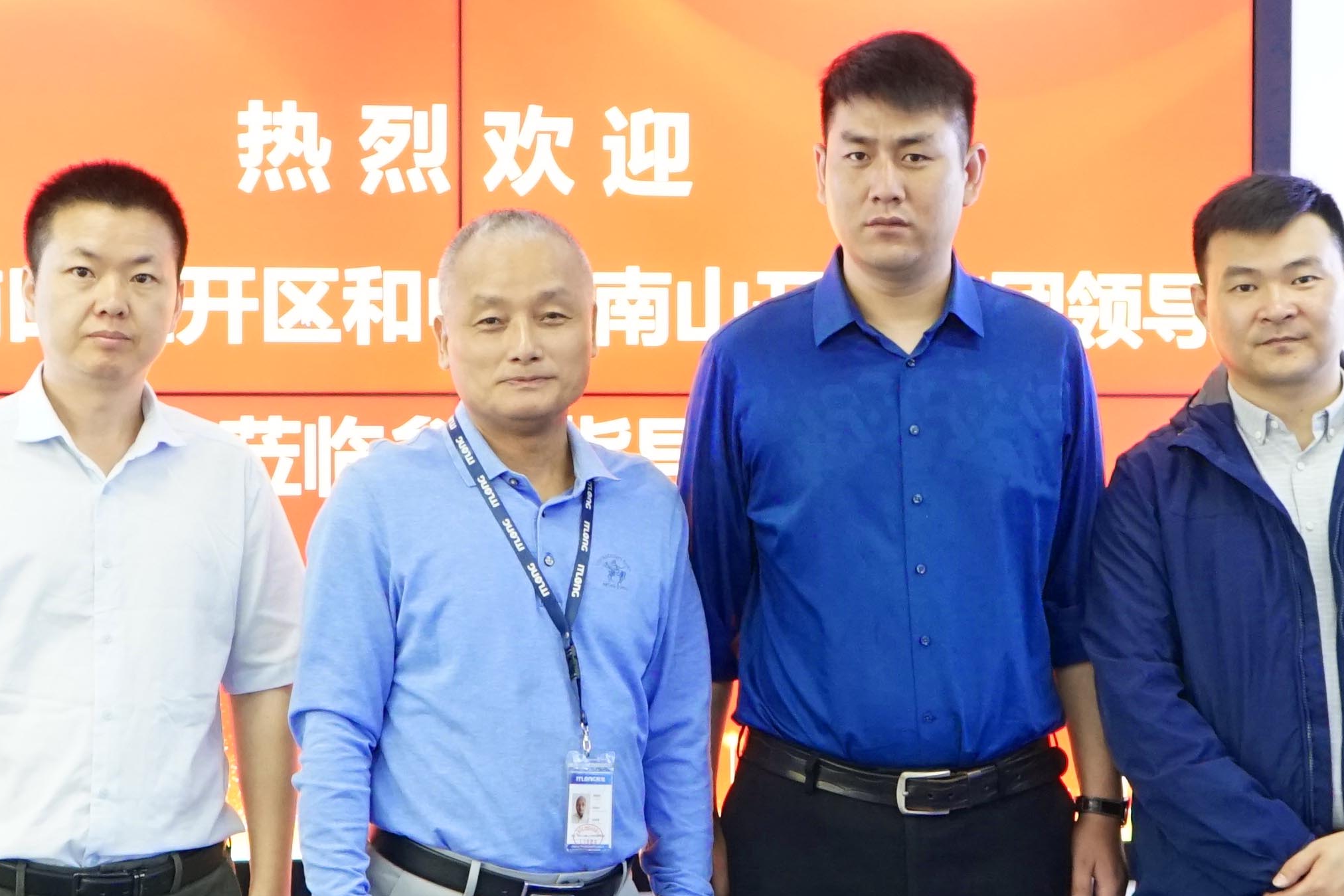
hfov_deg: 24.4
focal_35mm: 83
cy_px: 509
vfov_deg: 16.4
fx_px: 3098
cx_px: 786
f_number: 4
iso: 2000
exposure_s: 1/60
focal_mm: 28
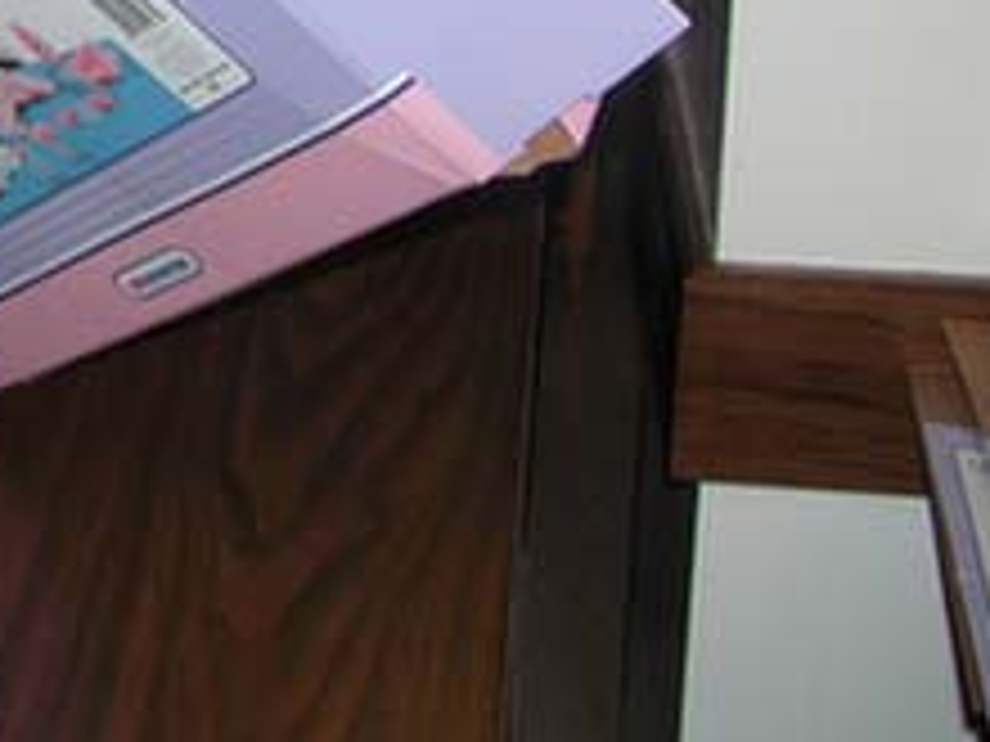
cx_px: -428
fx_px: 2831
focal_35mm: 99
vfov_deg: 14.1
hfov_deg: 18.0
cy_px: -333
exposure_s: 1/60
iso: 100
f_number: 2.8
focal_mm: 8.9
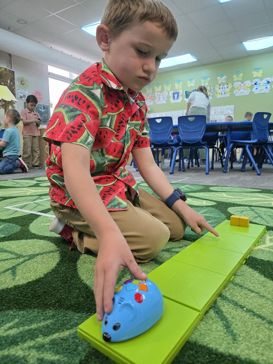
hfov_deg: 58.9
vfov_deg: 73.9
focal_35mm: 23
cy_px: 182
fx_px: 242
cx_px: 136
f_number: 1.7
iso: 200
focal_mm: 6.3
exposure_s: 1/120
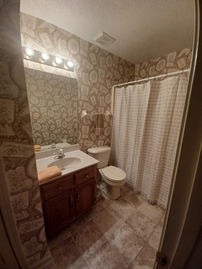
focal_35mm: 13
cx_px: 101
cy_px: 134
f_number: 2.2
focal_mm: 1.42
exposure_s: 1/60
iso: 160
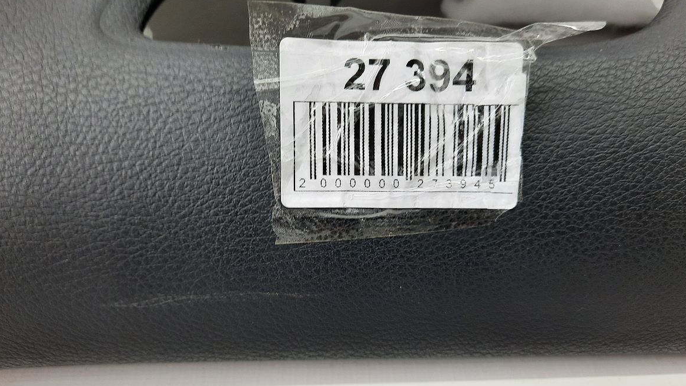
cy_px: 211
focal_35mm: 28
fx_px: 509
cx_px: 349
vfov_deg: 41.5
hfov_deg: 67.9
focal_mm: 4.6
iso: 125
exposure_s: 1/60
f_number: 2
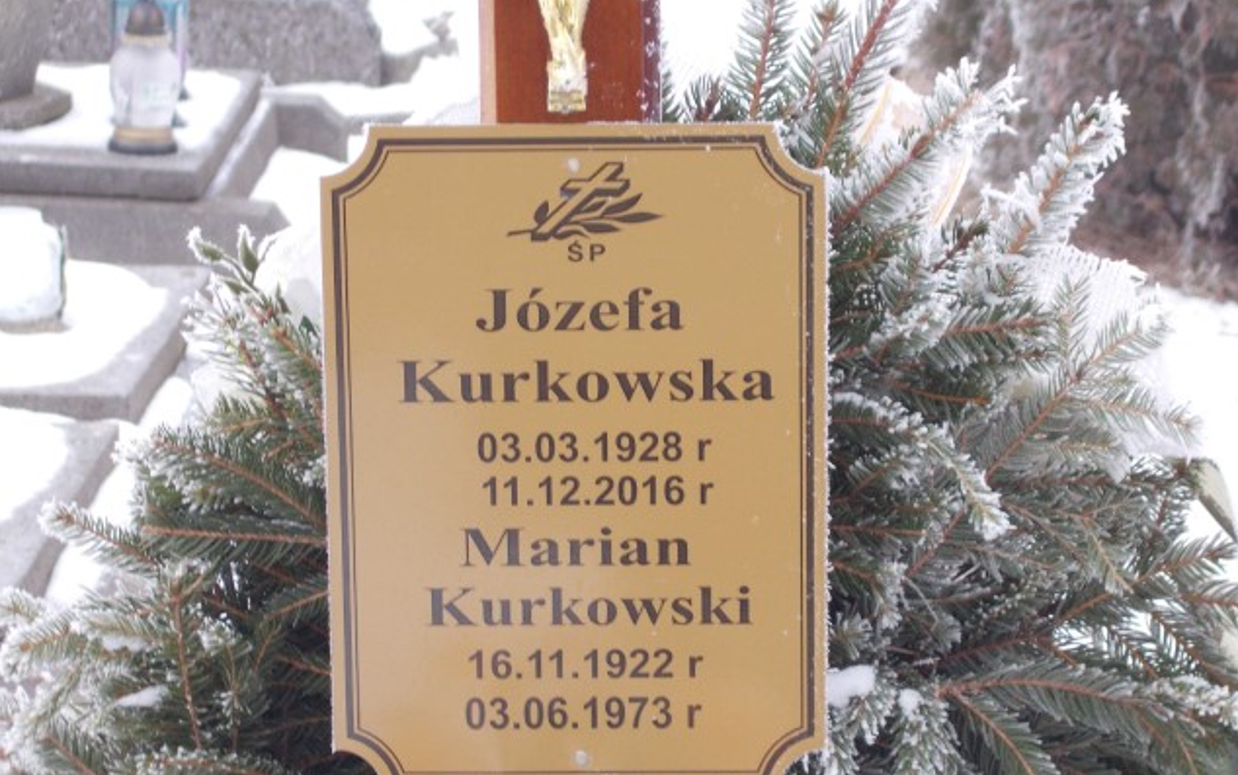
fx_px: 4692
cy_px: 426
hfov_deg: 15.0
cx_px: 615
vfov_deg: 9.4
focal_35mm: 139
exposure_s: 1/60
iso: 140
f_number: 6.5
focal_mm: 23
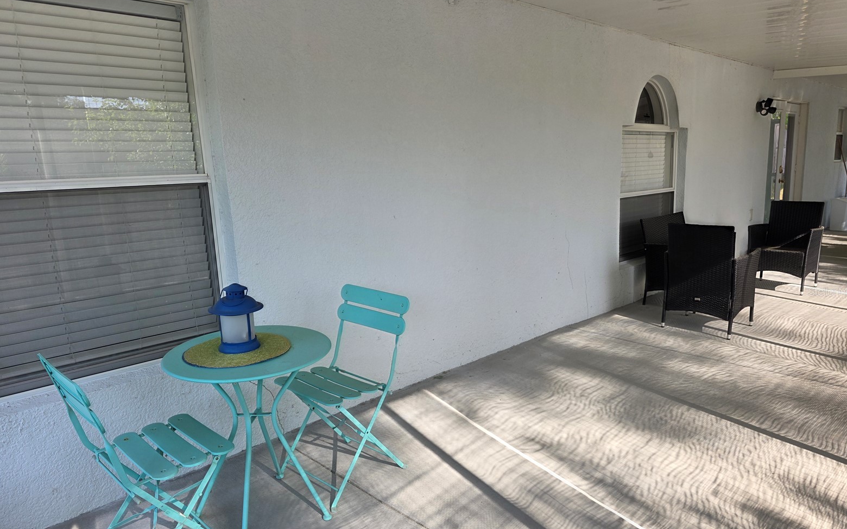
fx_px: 577
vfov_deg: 49.2
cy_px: 291
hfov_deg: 72.5
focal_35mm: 25
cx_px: 426
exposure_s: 1/180
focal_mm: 6.3
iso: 64
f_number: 1.7
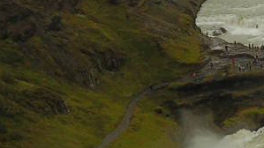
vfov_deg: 12.4
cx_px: 412
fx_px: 679
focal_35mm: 97
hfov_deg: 18.9
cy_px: 128
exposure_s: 1/50
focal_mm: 4.73
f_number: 2.2
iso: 182
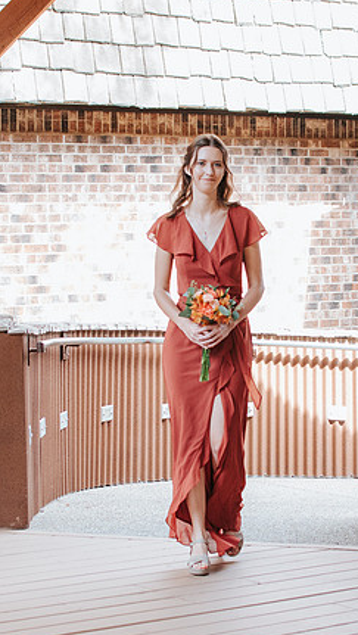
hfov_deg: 12.2
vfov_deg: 21.6
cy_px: 333
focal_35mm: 99
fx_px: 1668
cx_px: 209
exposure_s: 1/250
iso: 800
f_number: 3.5
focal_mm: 35
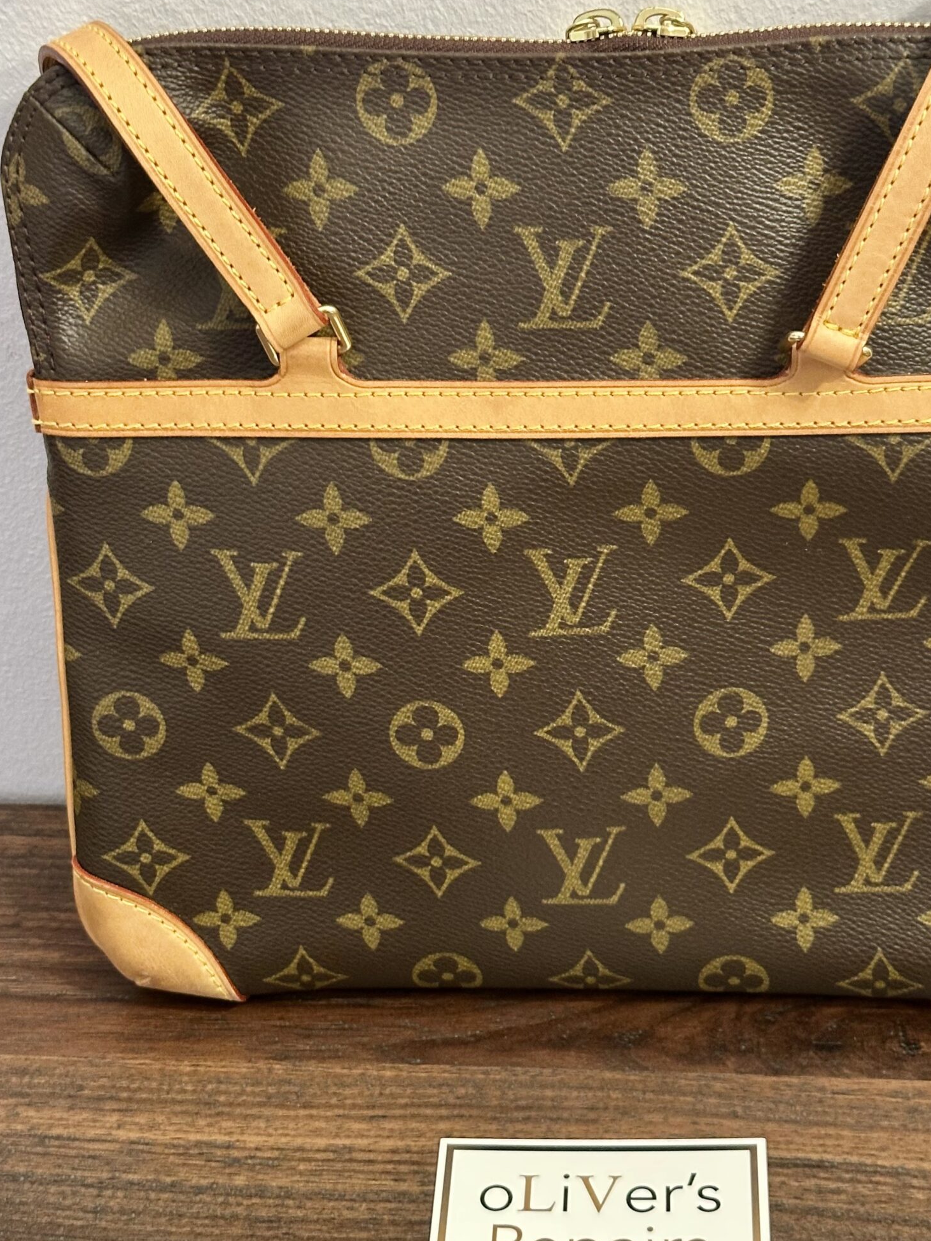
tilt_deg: -35.7
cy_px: 602
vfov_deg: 30.7
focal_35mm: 63
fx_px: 2259
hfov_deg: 23.3
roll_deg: +2.8
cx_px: 546
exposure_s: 1/50
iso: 200
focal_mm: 6.86
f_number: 1.78
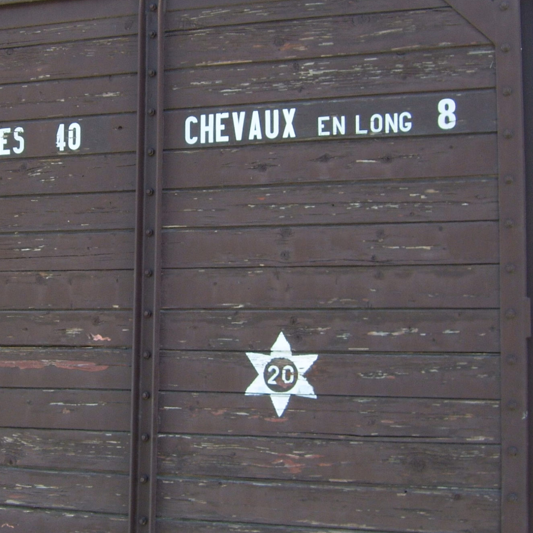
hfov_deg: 26.1
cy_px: 226
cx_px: 129
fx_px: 1132
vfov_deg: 26.5
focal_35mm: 65
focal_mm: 7.8
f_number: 6.4
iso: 50
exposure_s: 1/80
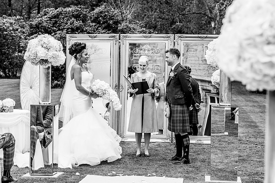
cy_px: 92
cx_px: 138
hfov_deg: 21.5
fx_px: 726
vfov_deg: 14.4
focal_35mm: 95
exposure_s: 1/320
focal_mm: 95
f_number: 5.6
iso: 250
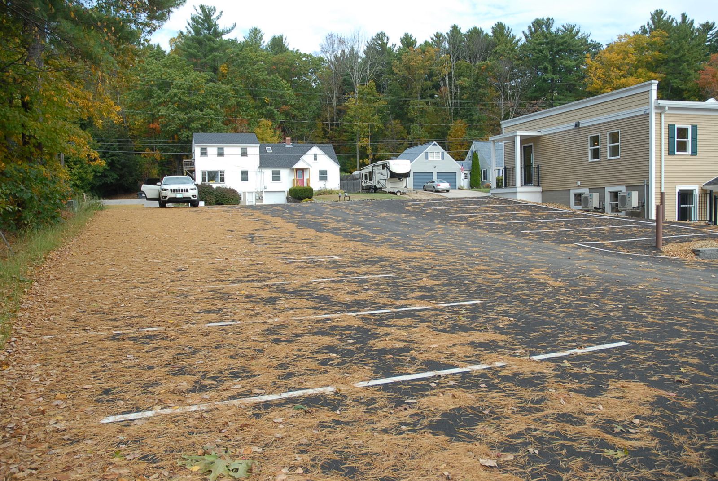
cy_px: 240
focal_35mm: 33
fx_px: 659
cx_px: 359
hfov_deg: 57.2
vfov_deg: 40.1
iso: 100
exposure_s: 1/250
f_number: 4
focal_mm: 22
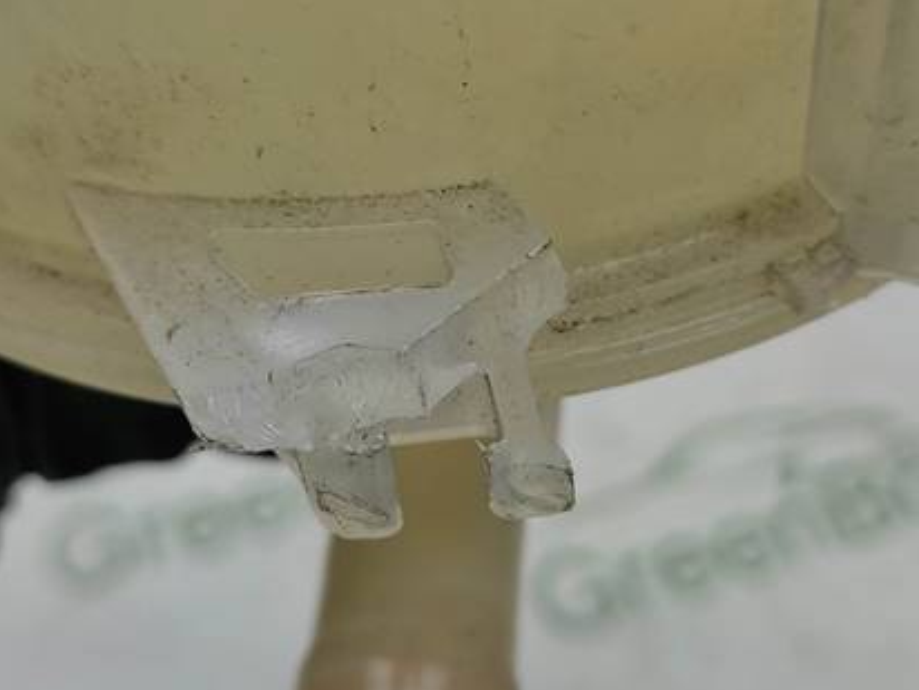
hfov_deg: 36.8
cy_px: 362
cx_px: 448
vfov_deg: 28.0
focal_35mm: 52
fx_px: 1381
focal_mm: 4.74
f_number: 1.79
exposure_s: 1/50
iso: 111
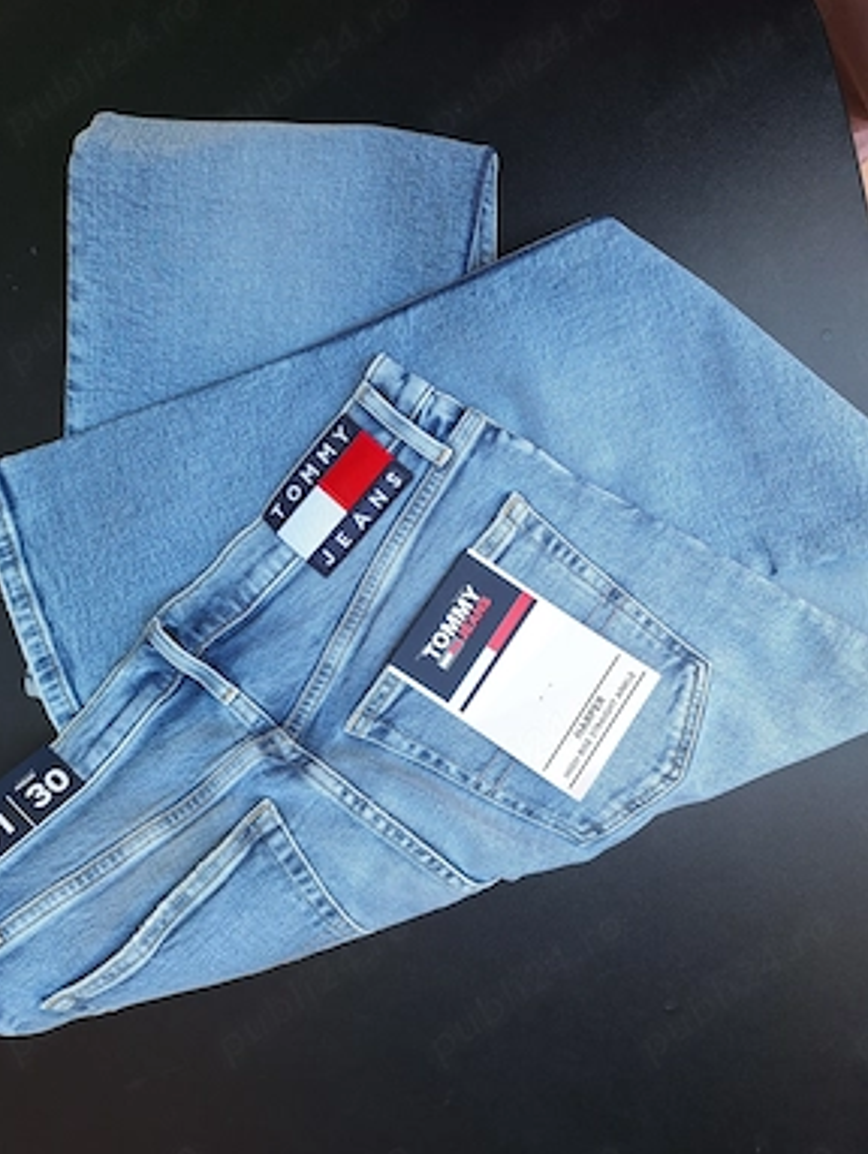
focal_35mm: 24
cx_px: 419
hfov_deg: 56.9
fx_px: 801
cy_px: 575
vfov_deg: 71.5
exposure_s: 1/294
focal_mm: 5.54
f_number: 1.8
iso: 40
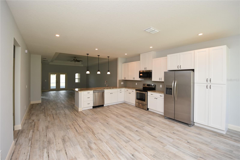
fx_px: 100
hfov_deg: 100.4
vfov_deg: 77.3
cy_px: 80
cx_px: 120
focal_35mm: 15
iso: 200
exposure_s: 1/60
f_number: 4
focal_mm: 10
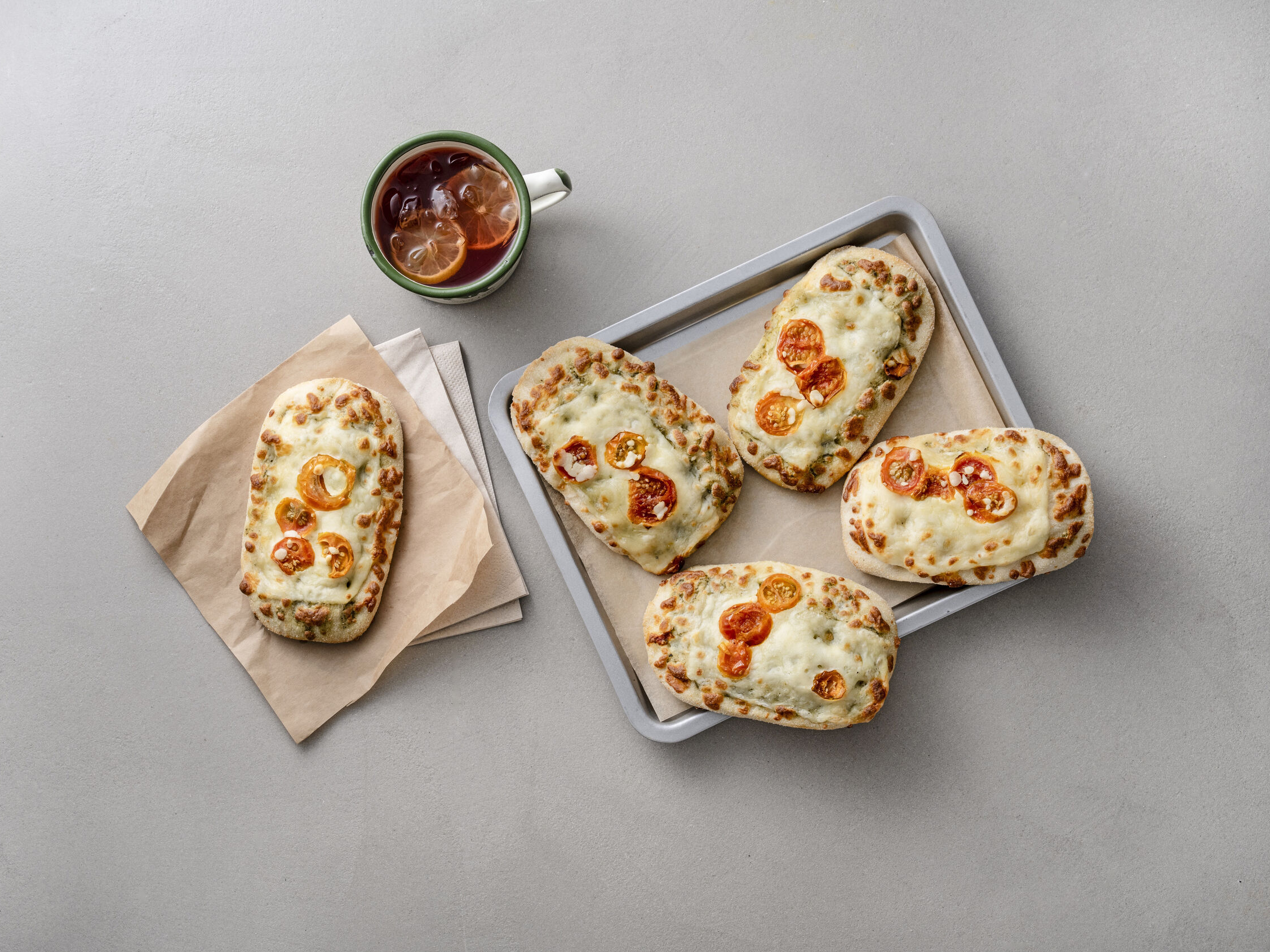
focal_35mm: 71
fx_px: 2605
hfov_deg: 27.4
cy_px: 476
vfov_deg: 20.7
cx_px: 569
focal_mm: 65
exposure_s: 1/125
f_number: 13
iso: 160
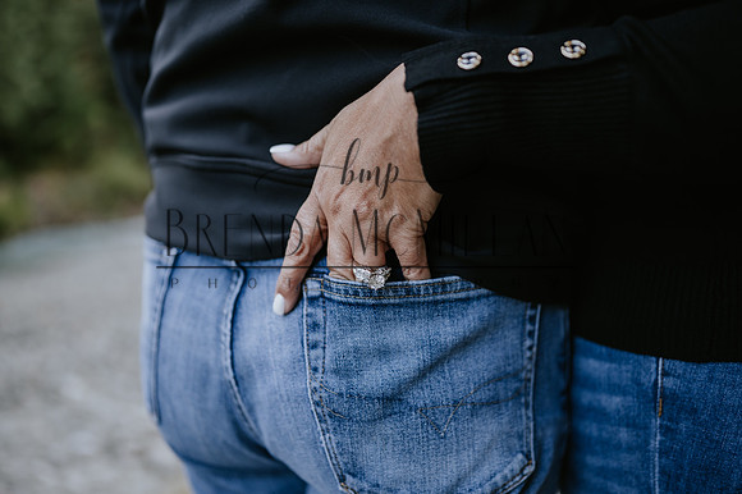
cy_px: 247
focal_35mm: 35
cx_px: 371
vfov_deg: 37.8
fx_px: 721
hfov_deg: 54.5
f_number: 1.8
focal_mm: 35
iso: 400
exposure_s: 1/500
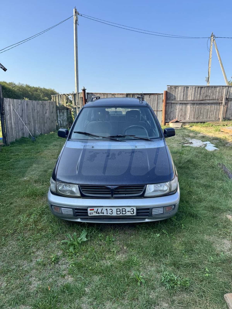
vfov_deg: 71.6
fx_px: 214
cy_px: 154
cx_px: 116
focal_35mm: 24
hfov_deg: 56.8
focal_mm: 6.76
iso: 80
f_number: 1.78
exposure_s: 1/1923
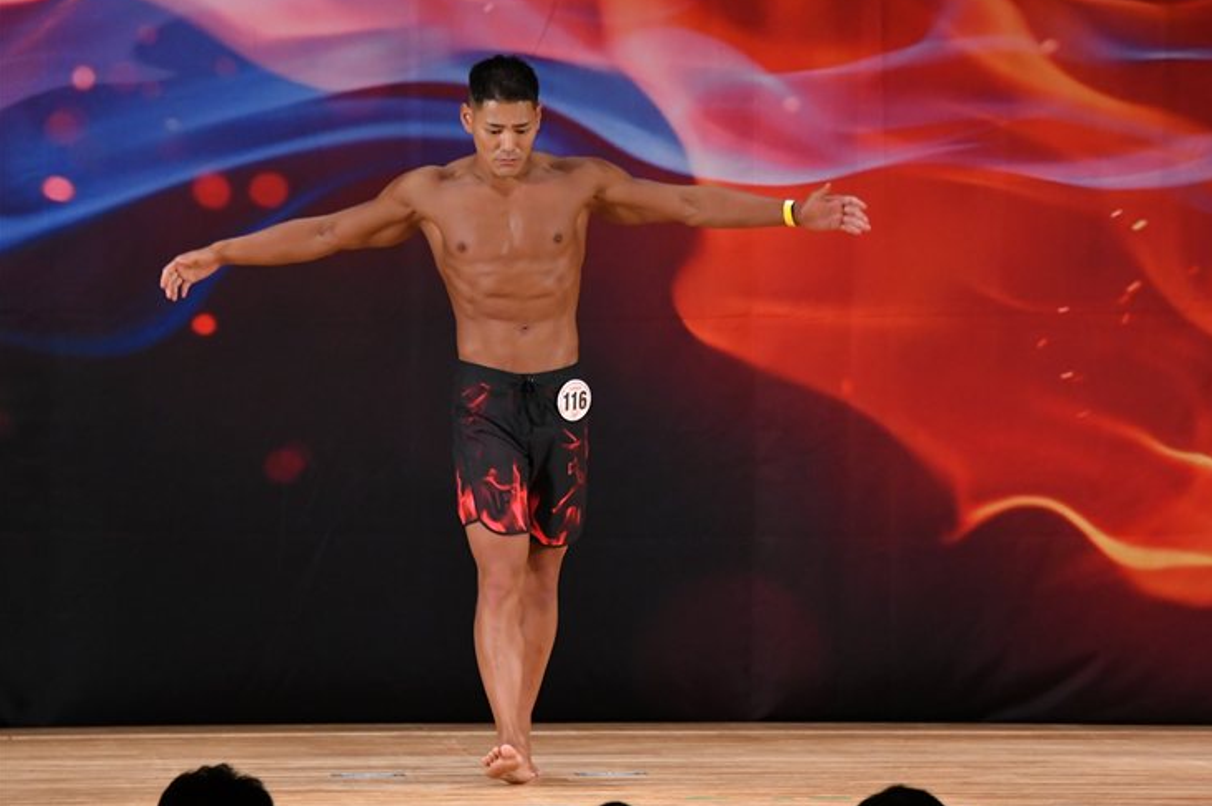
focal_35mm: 270
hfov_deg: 7.6
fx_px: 9084
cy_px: 402
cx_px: 638
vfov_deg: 5.1
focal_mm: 170
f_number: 5.6
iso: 3200
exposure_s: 1/400
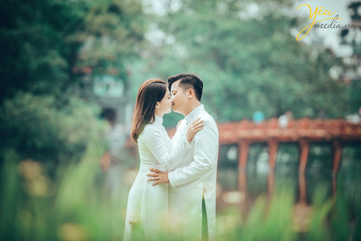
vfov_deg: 7.9
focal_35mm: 175
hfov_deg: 11.7
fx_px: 1755
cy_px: 120
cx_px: 180
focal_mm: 175
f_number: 2.8
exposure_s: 1/1600
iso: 200
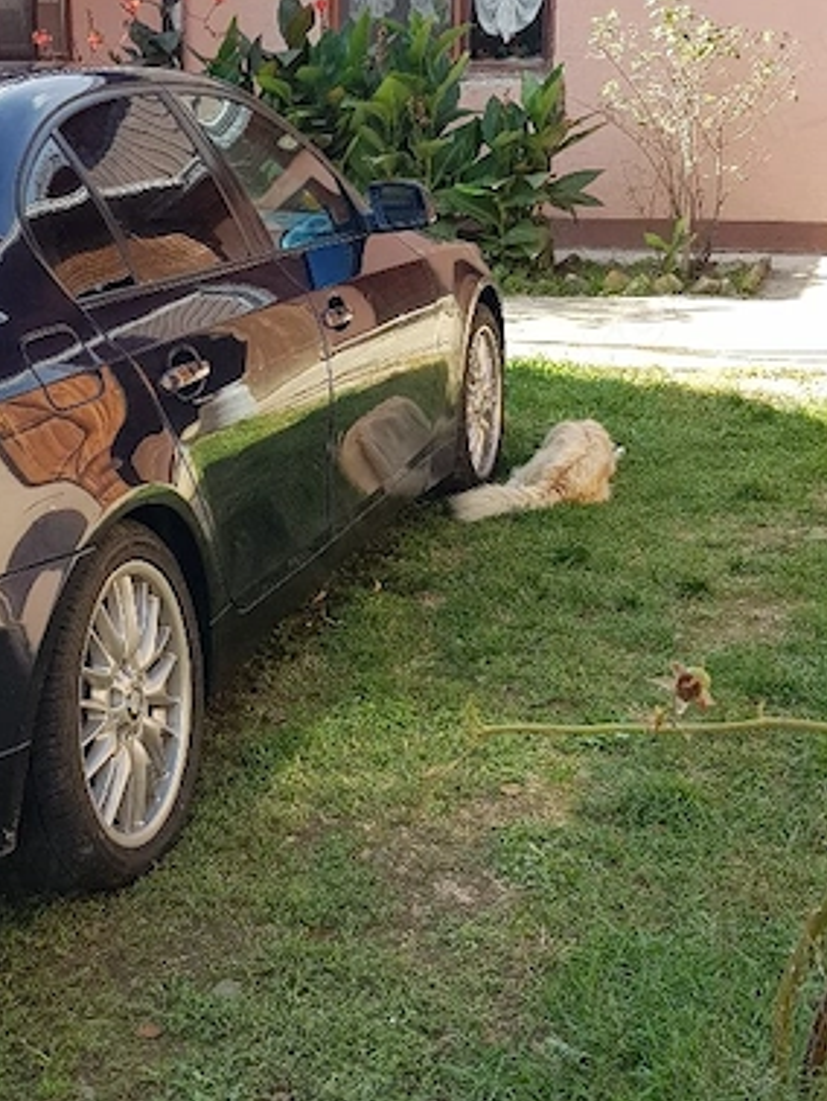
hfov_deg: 26.0
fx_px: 1750
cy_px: 501
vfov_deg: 34.9
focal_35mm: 55
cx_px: 143
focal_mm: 4.2
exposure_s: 1/417
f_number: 1.7
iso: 40
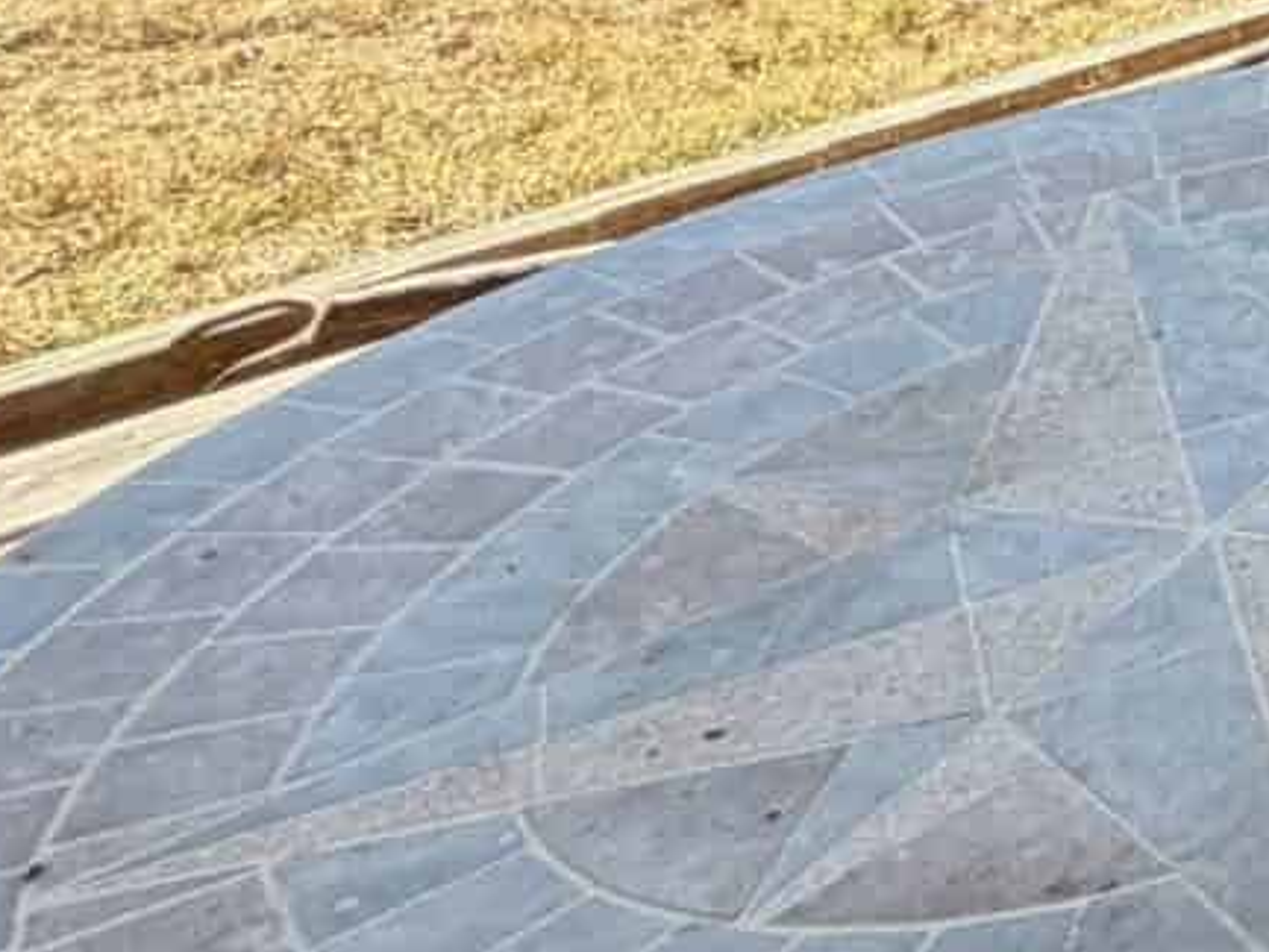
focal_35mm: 83
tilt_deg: -9.4
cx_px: 3155
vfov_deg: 15.3
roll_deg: -1.8
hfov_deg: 14.2
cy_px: -785
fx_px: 3043
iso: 80
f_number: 2.2
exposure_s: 1/121
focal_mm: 2.22
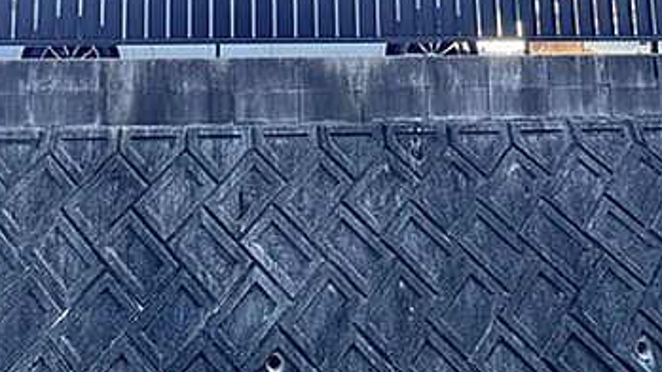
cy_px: -11
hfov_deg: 70.8
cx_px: 248
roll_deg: +0.1
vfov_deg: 38.6
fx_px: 456
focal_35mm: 26
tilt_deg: +6.4
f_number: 1.8
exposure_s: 1/99
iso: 100
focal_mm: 1.57
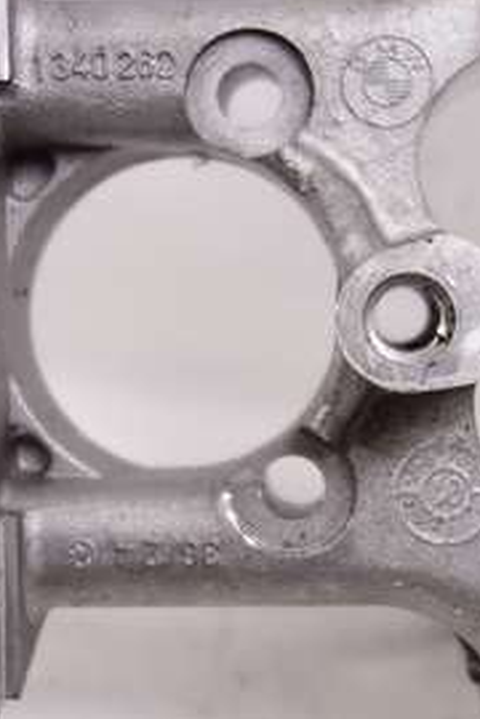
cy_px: 313
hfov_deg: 16.1
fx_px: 1700
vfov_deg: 23.9
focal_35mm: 85
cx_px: 267
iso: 125
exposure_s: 1/100
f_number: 1.8
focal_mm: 10.4
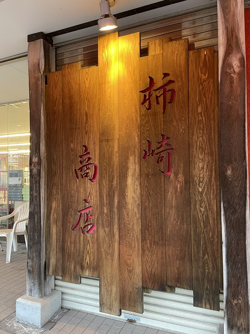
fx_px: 250
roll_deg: +0.3
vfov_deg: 67.3
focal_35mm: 26
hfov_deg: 53.1
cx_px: 125
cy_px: 167
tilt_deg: +3.0
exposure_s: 1/50
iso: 200
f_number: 1.8
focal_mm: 4.25
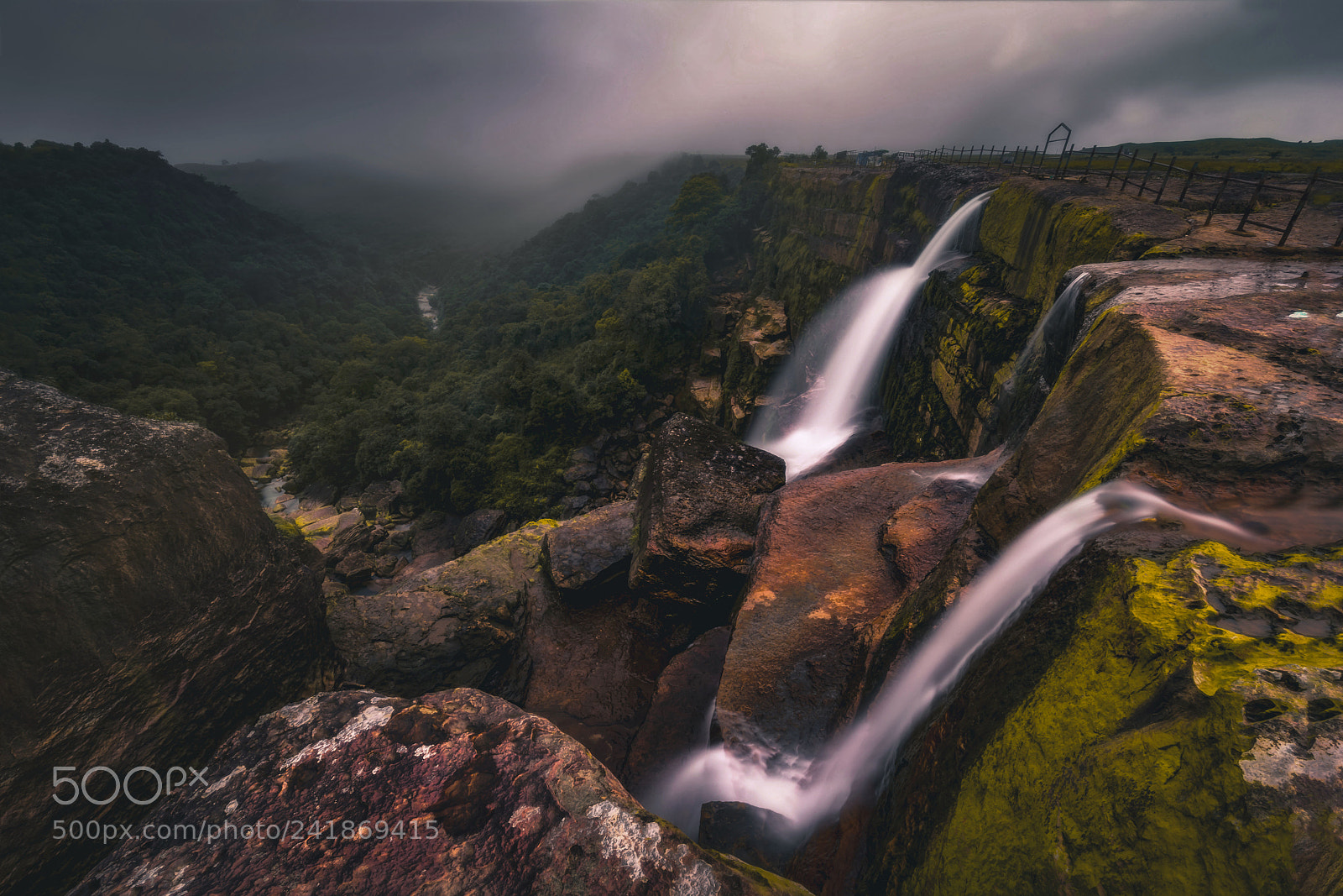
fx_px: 560
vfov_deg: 77.3
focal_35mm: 15
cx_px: 672
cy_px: 448
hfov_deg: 100.4
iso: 64
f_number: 16
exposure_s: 54
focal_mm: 15
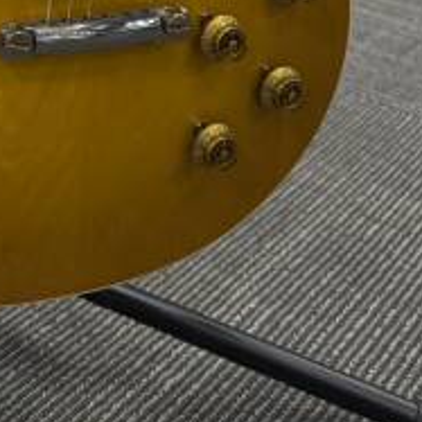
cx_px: 45
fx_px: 814
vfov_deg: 24.6
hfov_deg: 28.0
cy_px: -153
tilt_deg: -12.2
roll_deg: -1.4
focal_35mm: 59
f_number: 1.78
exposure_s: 1/160
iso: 200
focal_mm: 6.76
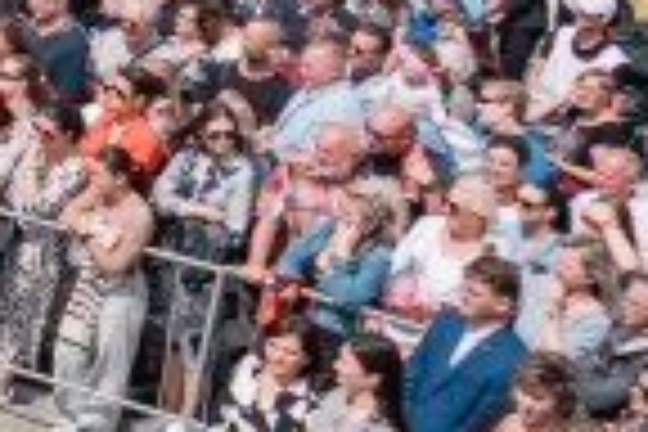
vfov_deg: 10.0
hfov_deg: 12.9
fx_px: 2394
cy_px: -236
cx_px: -752
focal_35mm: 133
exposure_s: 1/4000
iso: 100
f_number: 2.2
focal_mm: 24
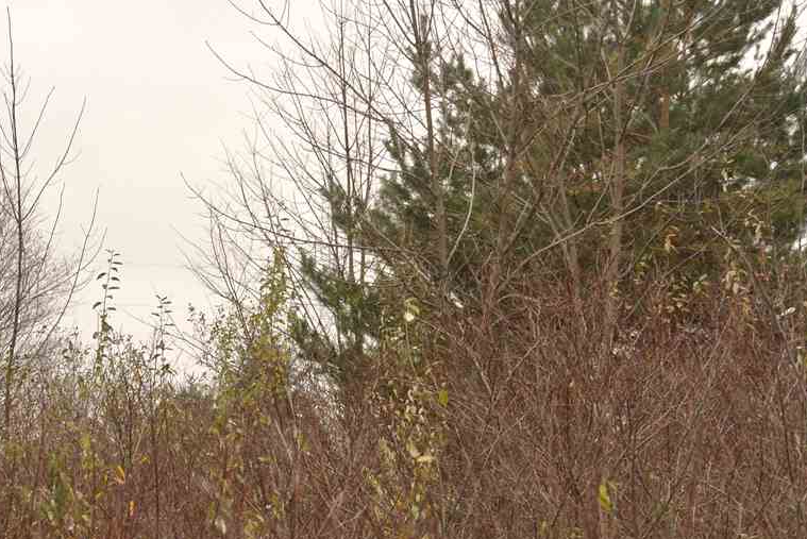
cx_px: 346
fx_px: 3140
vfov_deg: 9.8
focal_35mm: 140
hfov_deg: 14.6
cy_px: 395
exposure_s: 1/125
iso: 200
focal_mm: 30.9
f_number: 3.8
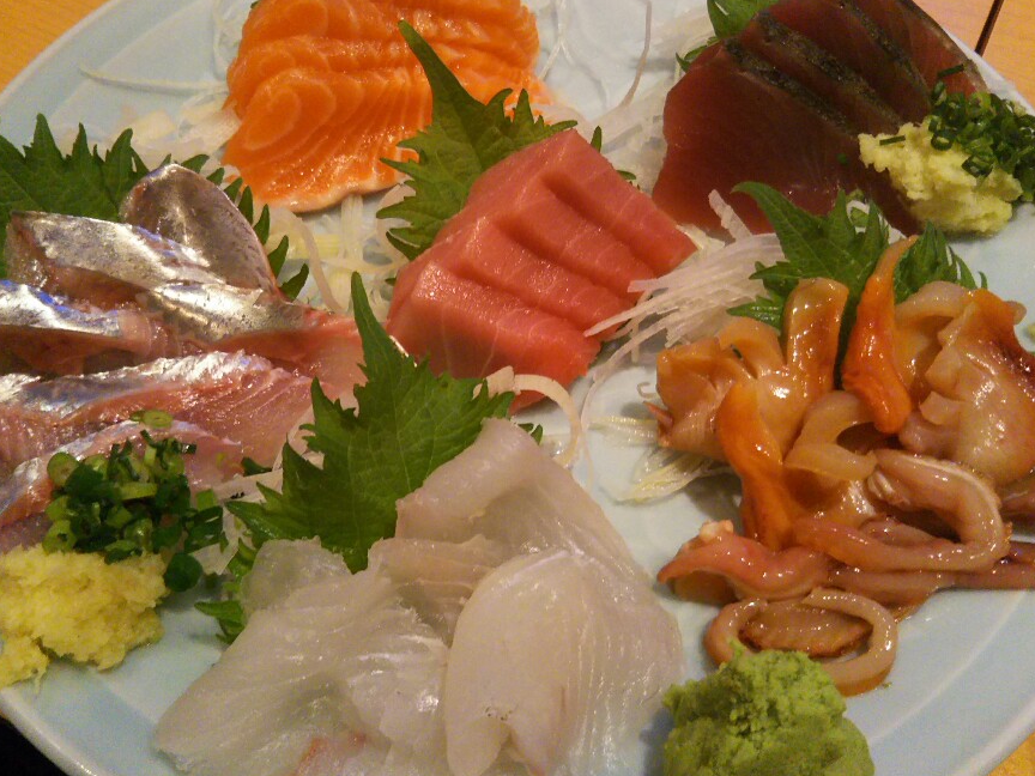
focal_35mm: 34
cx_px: 493
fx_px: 1017
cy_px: 363
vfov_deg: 41.8
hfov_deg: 53.9
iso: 250
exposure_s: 1/30
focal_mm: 4
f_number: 2.2
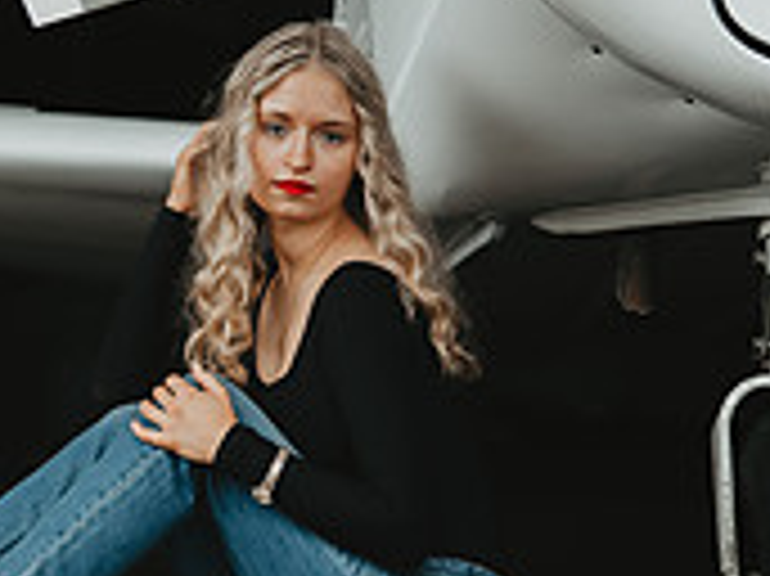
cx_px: 342
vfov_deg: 10.8
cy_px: 86
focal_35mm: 137
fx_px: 3045
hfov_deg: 14.4
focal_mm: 54
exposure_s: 1/160
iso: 200
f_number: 2.2
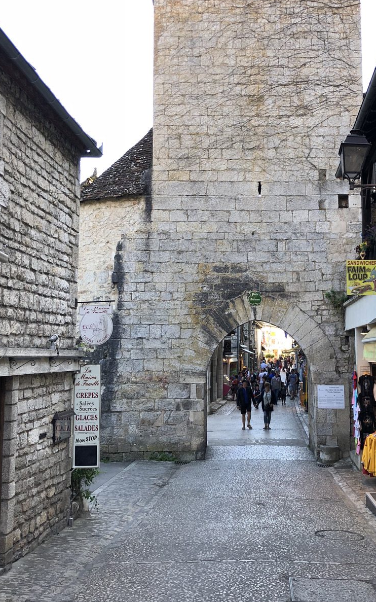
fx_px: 656
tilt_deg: +7.6
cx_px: 233
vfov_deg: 49.3
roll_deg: +0.3
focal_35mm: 40
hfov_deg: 31.9
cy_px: 285
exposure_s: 1/115
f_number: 1.8
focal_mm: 4
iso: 20
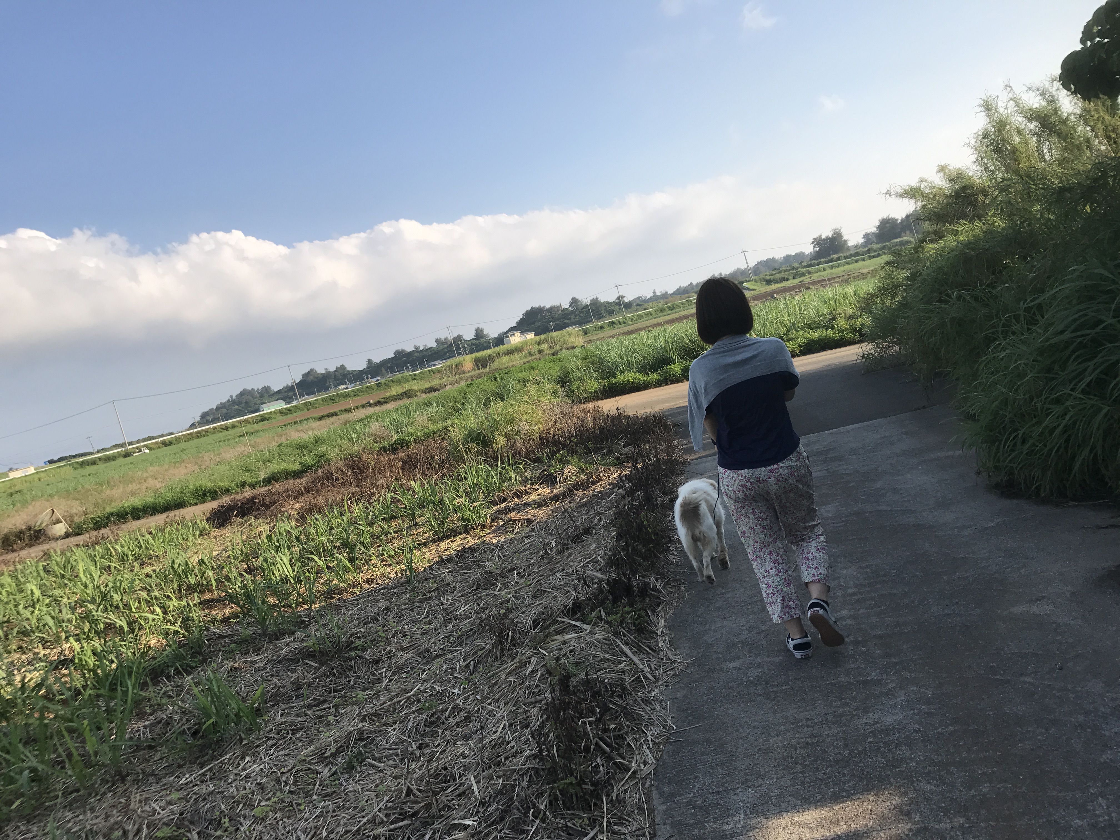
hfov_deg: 63.4
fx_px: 906
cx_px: 560
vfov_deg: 49.7
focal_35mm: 28
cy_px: 420
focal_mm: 3.99
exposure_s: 1/1597
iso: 20
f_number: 1.8
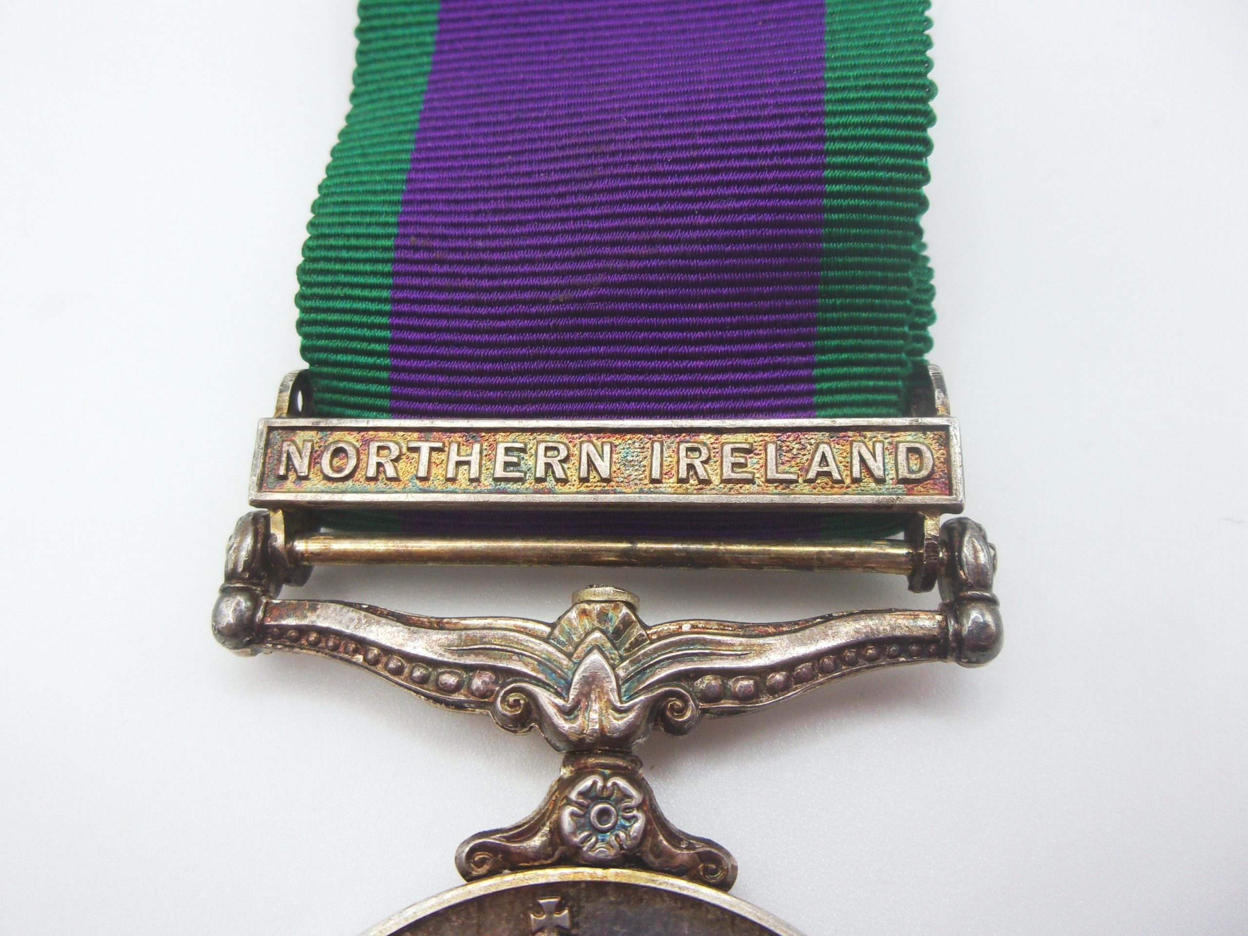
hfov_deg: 63.4
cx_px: 624
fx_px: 1009
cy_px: 468
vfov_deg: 49.7
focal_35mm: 28
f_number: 3.9
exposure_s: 1/125
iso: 91
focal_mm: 5.1
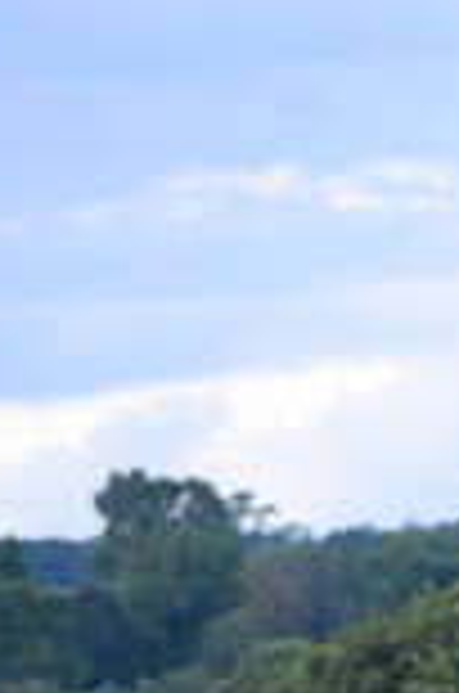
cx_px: 1040
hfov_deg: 1.8
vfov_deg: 2.7
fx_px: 14504
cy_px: 864
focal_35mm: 755
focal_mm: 200
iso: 2000
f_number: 5
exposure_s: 1/1250
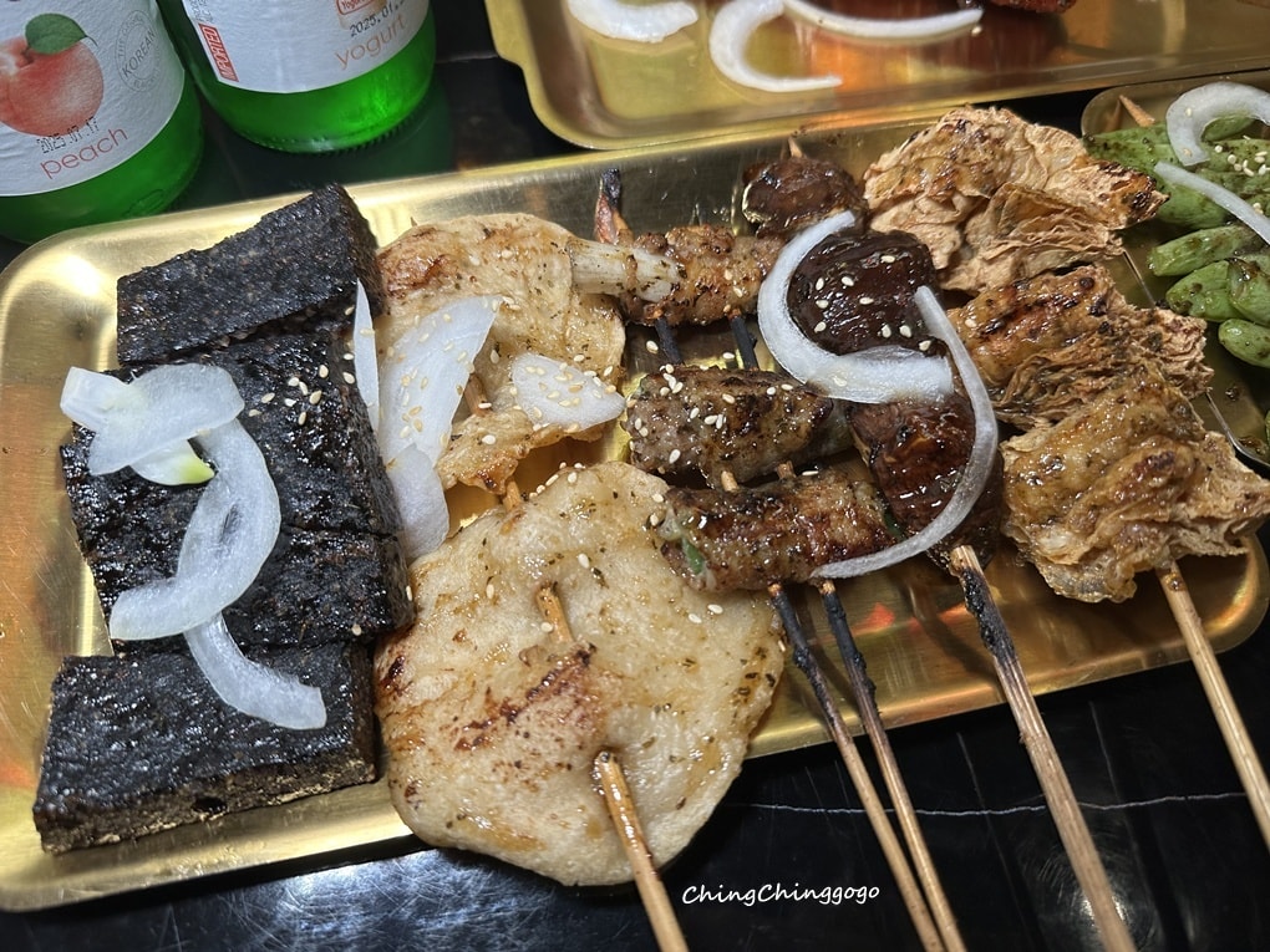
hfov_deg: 71.6
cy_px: 476
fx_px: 881
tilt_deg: -61.0
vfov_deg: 56.8
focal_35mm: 24
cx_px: 635
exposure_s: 1/120
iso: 125
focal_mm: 6.86
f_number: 1.78
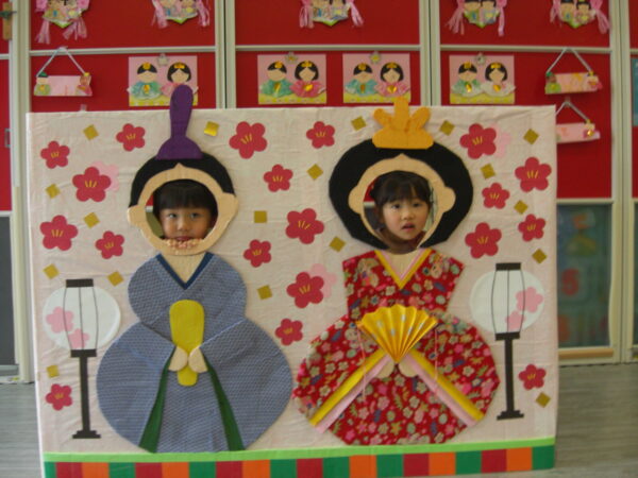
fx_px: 700
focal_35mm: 38
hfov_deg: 49.0
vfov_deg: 37.7
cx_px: 319
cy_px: 239
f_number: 2.8
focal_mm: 7.9
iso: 200
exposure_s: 1/80
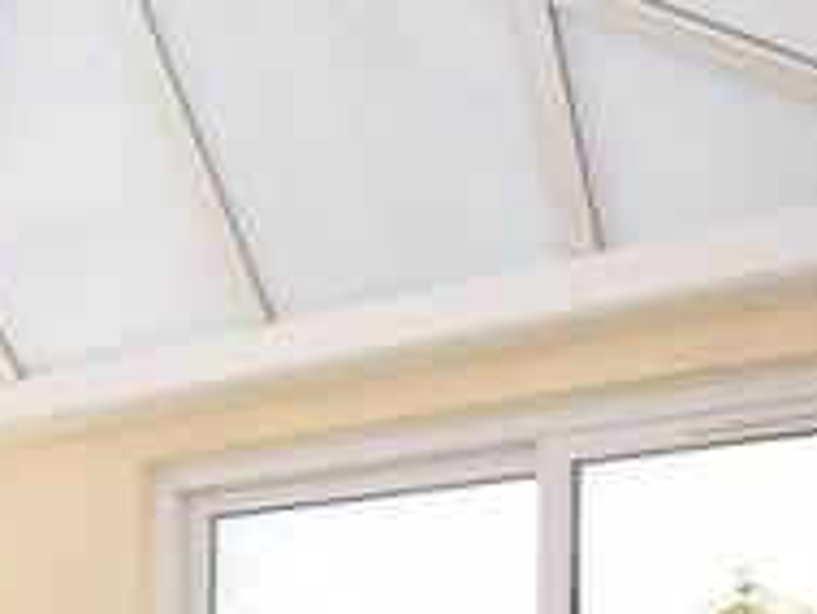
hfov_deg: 34.4
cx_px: -17
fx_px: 1181
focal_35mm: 50
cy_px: 806
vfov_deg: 25.1
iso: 400
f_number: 10
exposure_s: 1/200
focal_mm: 10
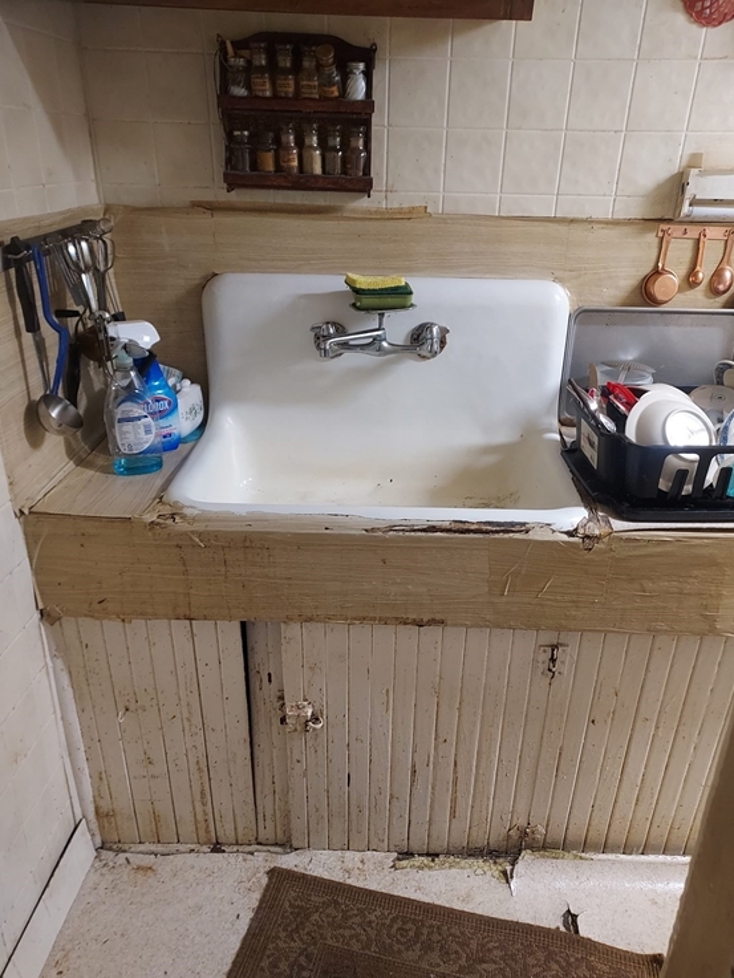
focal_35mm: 25
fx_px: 707
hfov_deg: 54.9
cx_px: 370
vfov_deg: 69.4
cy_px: 507
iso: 400
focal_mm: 4.6
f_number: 1.8
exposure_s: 1/60
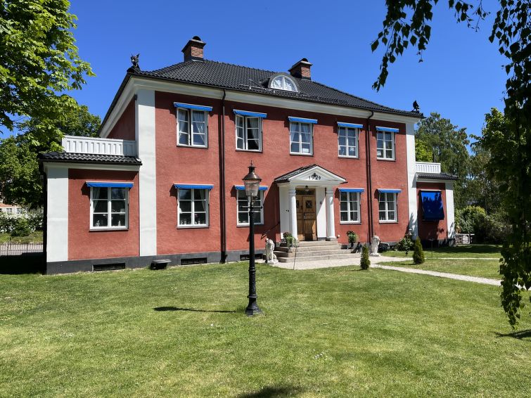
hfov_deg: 67.3
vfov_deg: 53.1
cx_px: 266
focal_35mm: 26
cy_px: 199
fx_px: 399
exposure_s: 1/2825
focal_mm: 5.1
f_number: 1.6
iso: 50
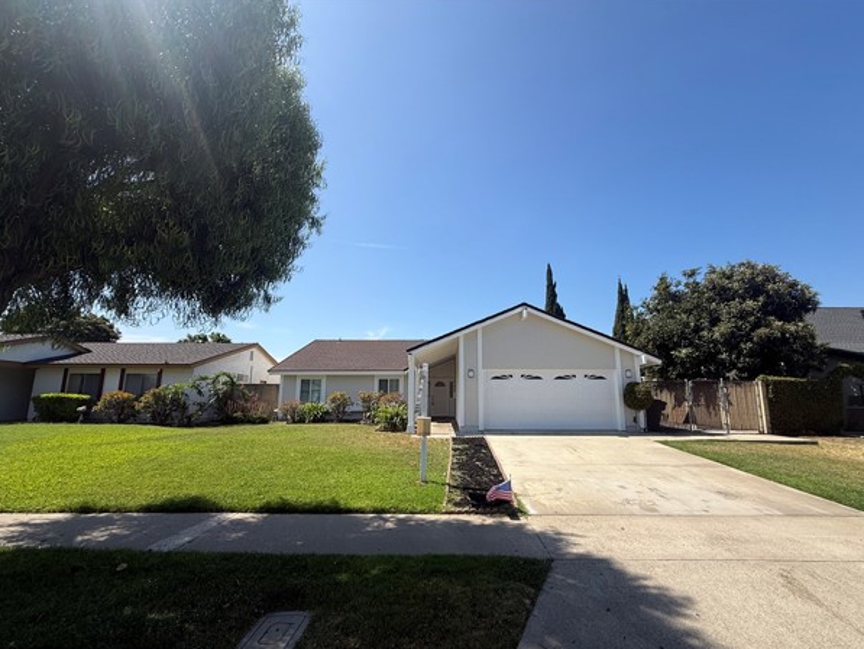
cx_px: 447
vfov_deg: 81.7
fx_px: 374
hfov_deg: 98.1
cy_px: 342
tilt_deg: +10.9
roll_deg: +0.1
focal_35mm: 15
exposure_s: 1/2320
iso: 50
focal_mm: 2.22
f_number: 2.2
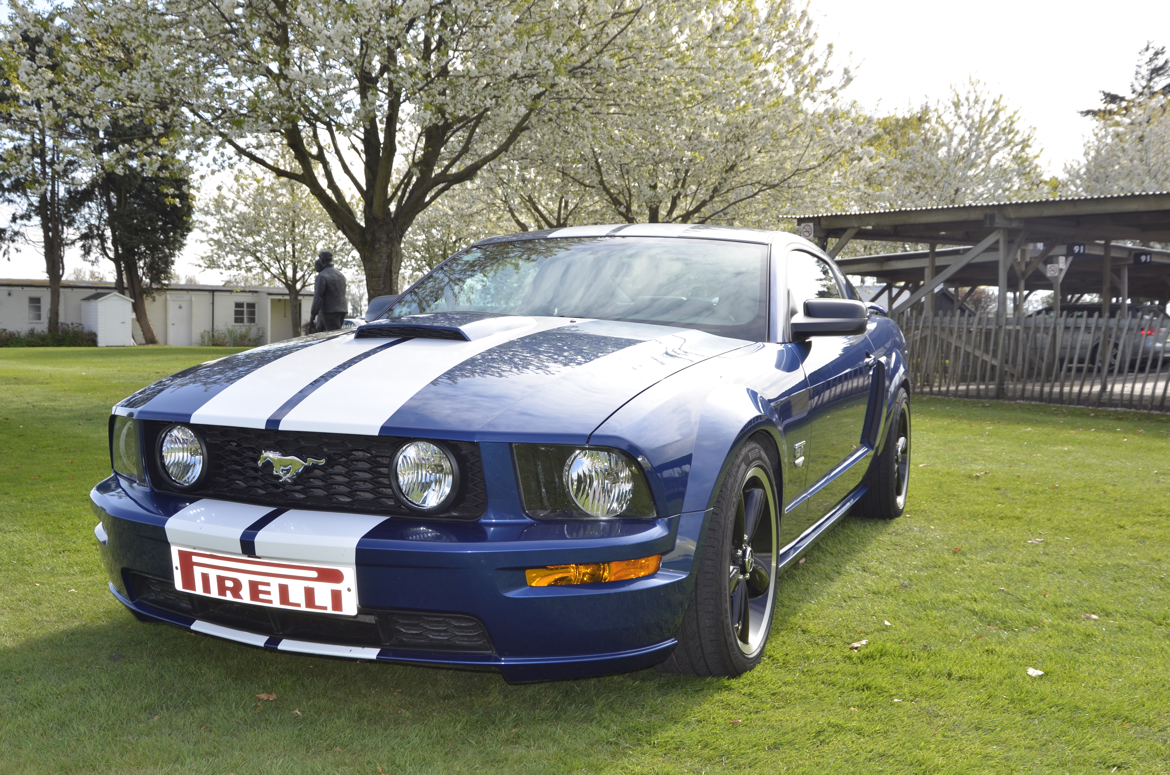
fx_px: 1168
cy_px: 388
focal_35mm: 36
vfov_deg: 36.7
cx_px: 585
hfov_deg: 53.2
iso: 100
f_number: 6.3
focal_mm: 24
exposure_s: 1/200
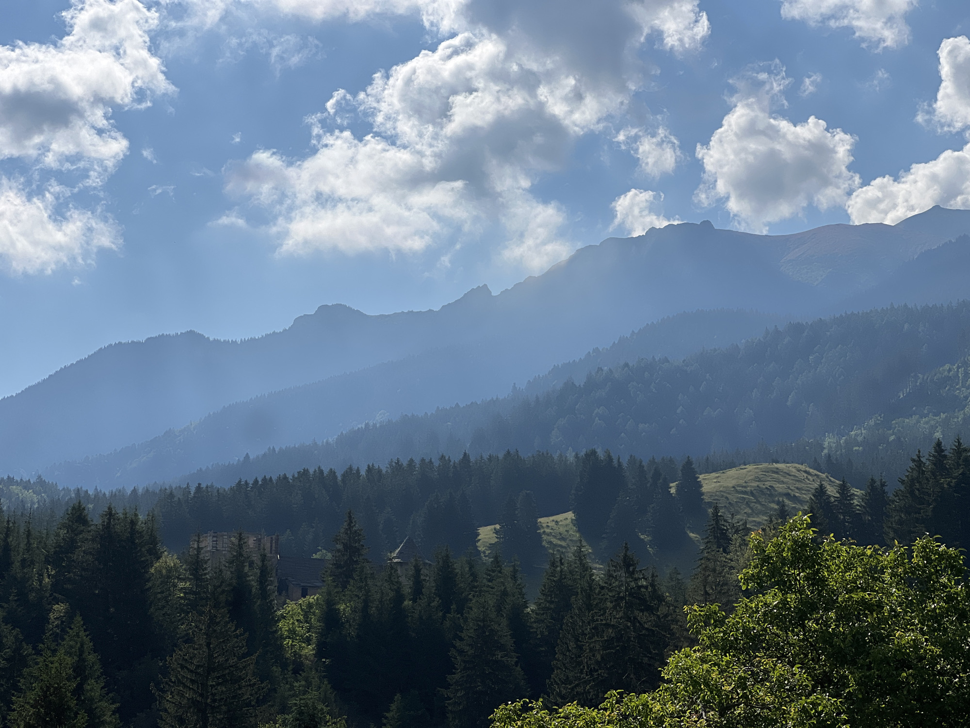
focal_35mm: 77
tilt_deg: +10.4
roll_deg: -0.3
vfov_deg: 19.1
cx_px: 485
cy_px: 364
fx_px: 2158
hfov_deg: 25.3
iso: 32
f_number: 2.8
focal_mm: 9
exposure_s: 1/2801
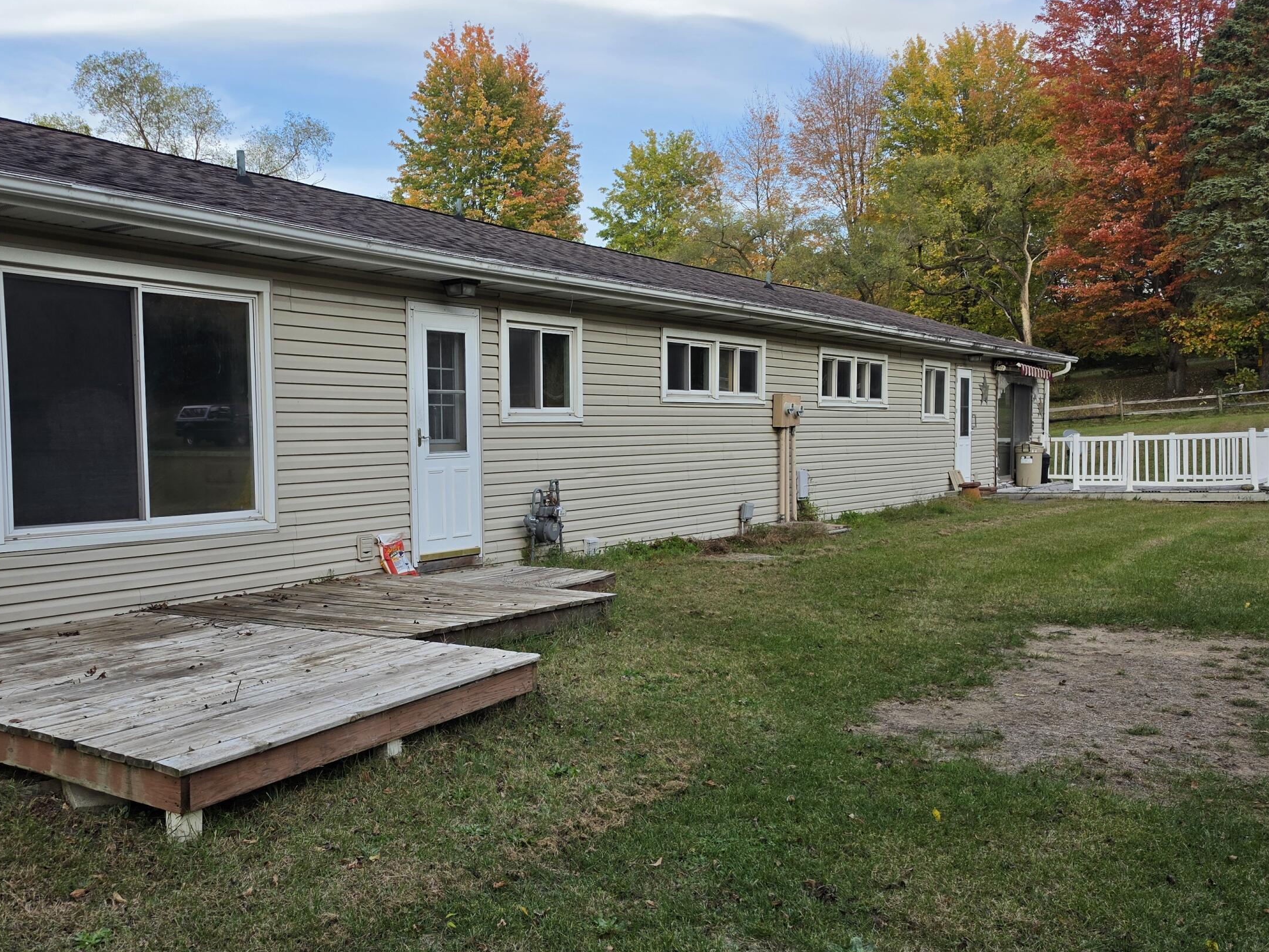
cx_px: 463
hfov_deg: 56.0
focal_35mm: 32
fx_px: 1173
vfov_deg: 44.1
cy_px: 506
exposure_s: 1/2192
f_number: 1.4
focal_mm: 6.5
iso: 64
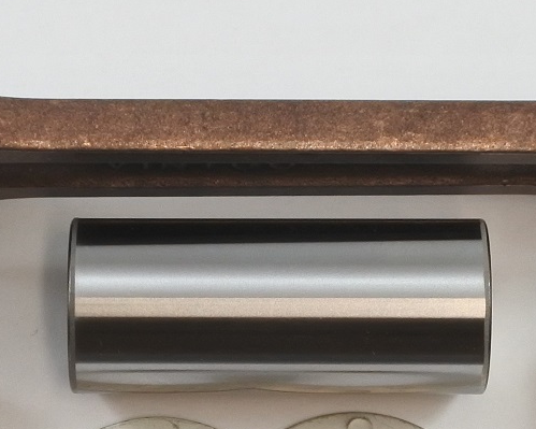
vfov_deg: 12.6
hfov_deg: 15.8
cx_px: 237
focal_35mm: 122
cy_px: 344
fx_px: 1935
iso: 400
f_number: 4.2
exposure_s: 1/160
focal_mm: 15.7
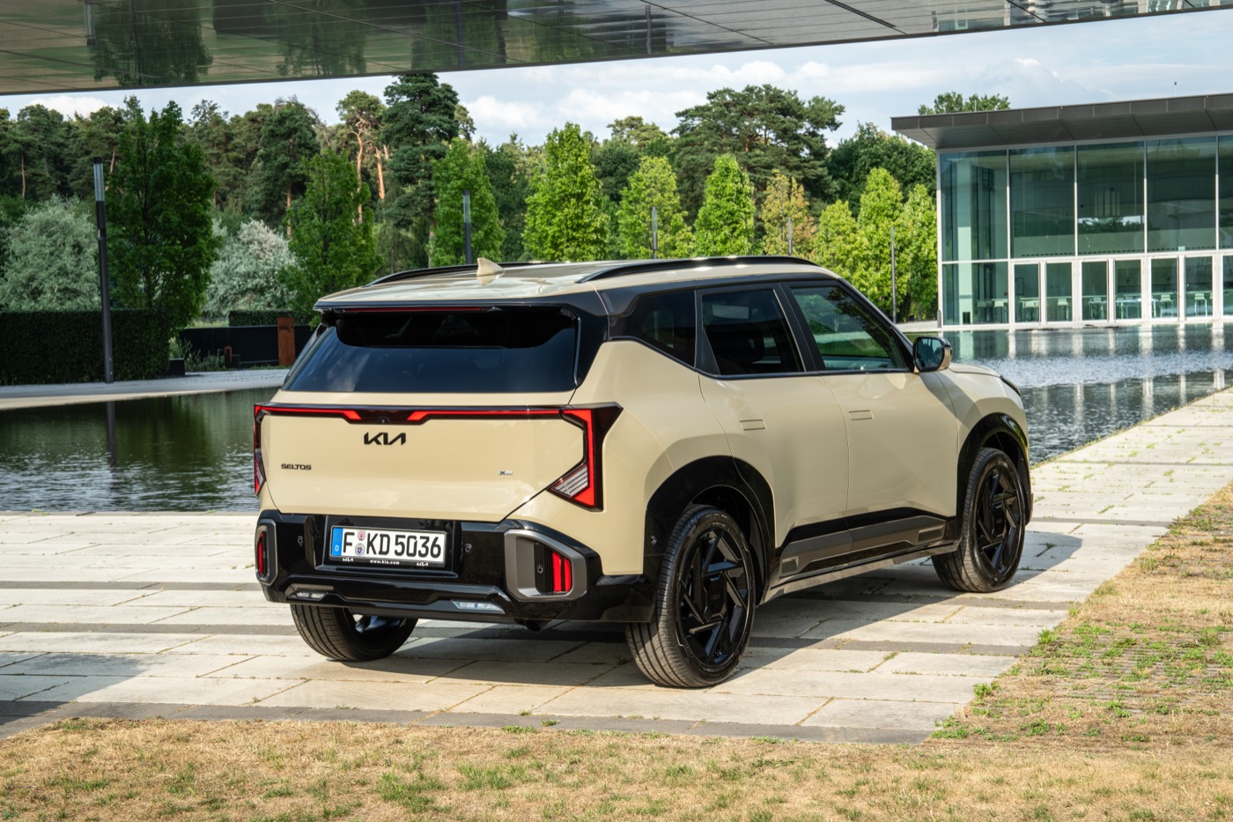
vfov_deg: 19.5
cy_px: 411
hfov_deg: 28.8
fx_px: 2397
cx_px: 616
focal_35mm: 70
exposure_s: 1/30
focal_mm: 70
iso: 100
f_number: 11
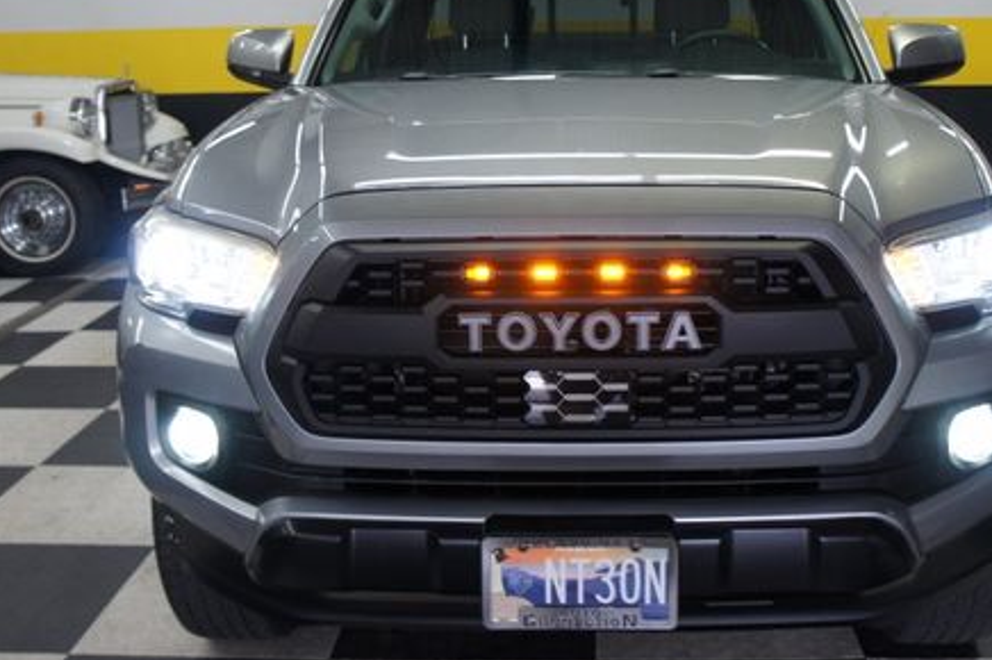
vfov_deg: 30.4
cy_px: 269
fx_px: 1211
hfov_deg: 44.4
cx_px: 573
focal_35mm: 44
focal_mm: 20
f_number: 4
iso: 200
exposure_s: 1/40
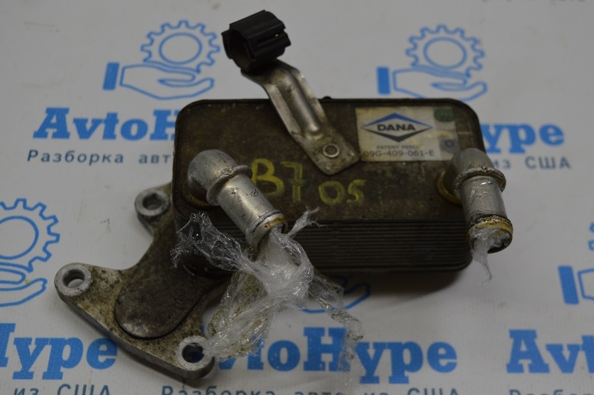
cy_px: 197
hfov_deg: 40.0
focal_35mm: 50
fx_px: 817
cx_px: 289
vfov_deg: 27.2
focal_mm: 31
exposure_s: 1/125
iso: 400
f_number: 5.6
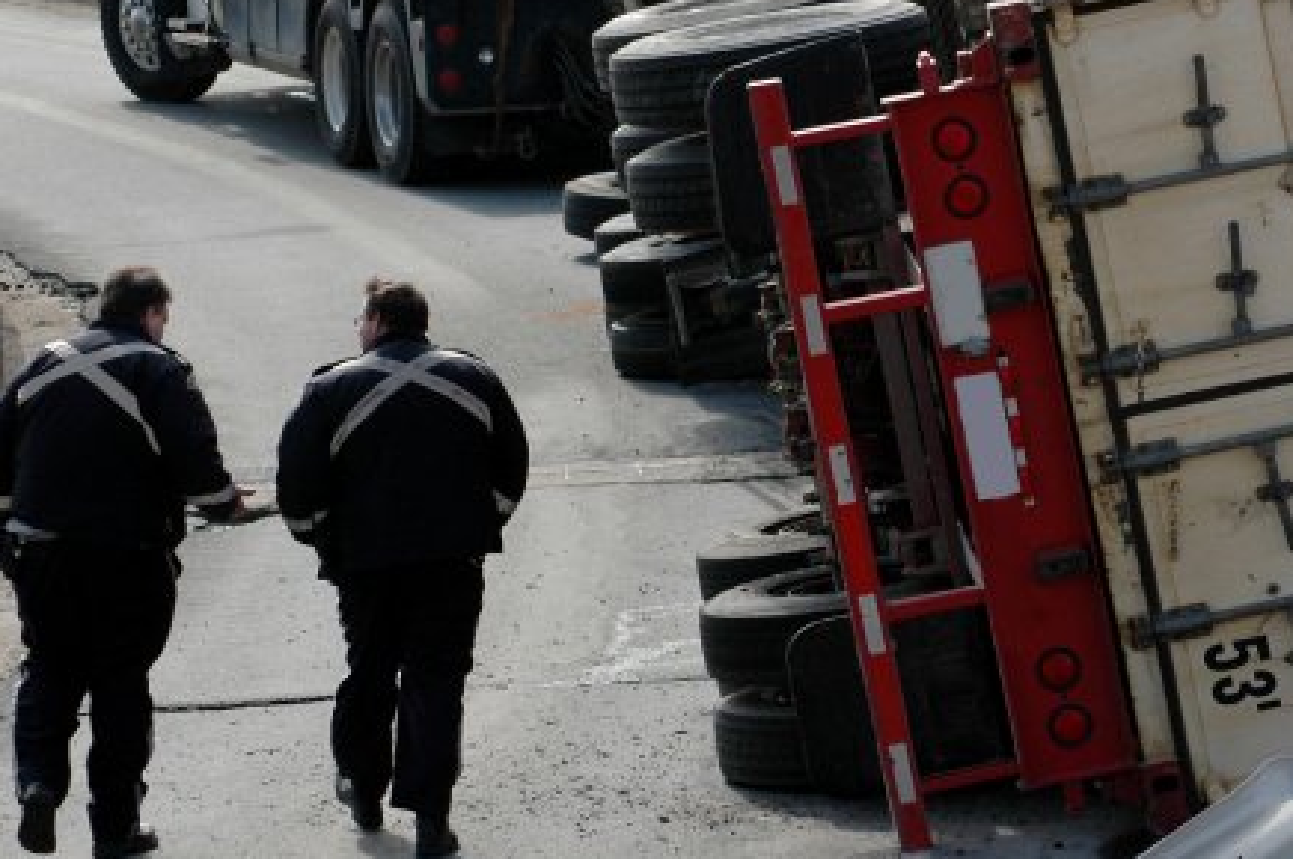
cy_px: 106
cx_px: 1023
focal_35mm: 249
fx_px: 8932
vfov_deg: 5.5
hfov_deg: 8.3
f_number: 7.1
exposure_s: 1/500
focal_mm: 85
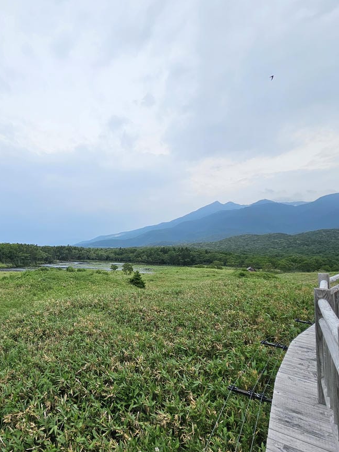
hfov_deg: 67.0
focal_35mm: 18
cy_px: 233
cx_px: 84
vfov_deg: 87.7
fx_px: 235
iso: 50
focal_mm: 2.2
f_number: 2.2
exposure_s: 1/4926
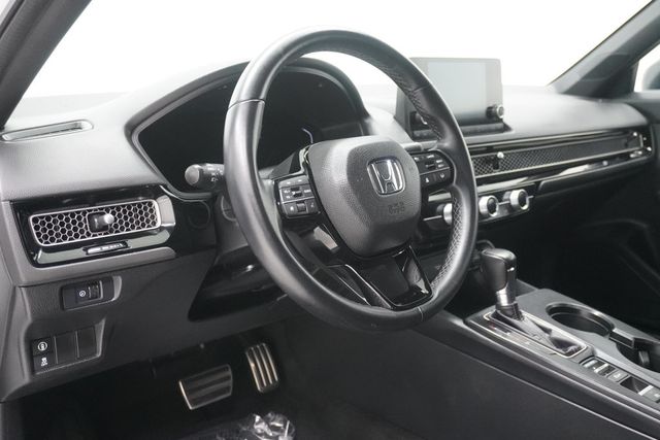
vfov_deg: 36.9
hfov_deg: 53.1
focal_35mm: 36
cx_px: 330
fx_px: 660
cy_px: 220
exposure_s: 1/160
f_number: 4.5
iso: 5000
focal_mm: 24
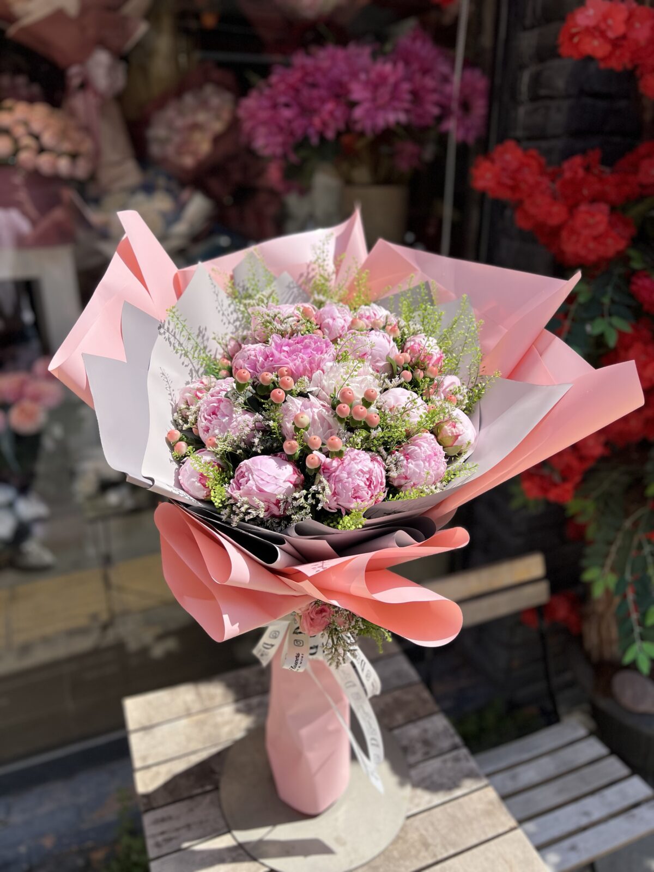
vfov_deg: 67.3
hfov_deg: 53.1
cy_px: 436
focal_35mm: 26
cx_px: 327
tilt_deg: -21.8
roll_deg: +0.1
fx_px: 655
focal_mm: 5.7
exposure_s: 1/5076
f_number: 1.5
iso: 50
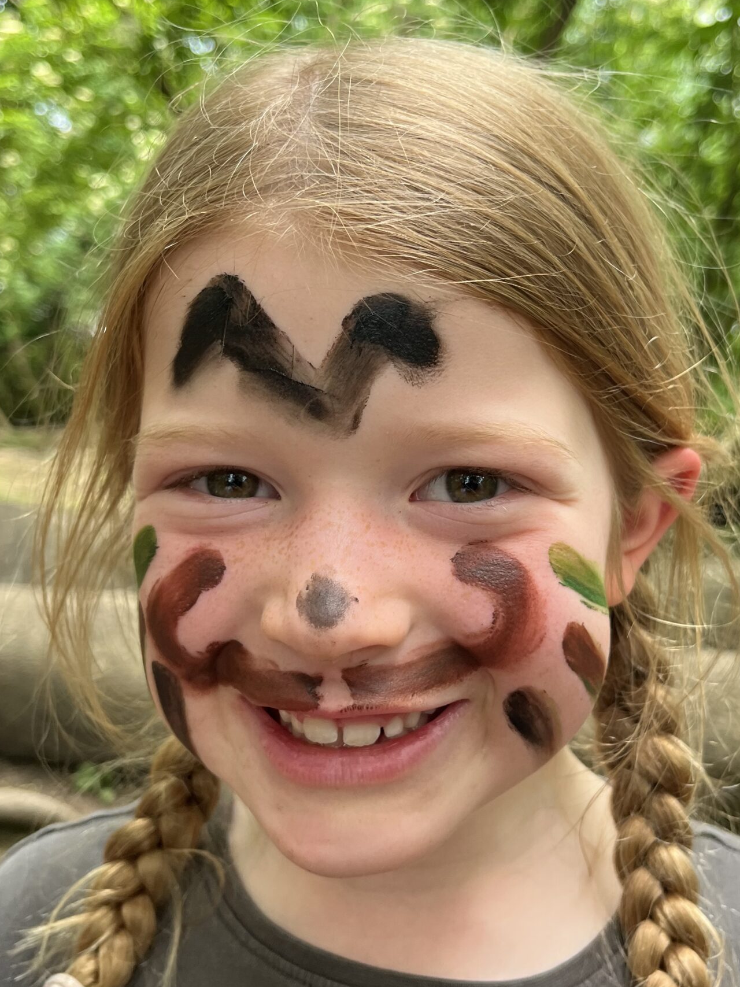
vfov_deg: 47.9
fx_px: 1112
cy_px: 501
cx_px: 430
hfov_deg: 36.7
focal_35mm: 39
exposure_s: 1/122
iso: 80
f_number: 1.6
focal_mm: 5.1
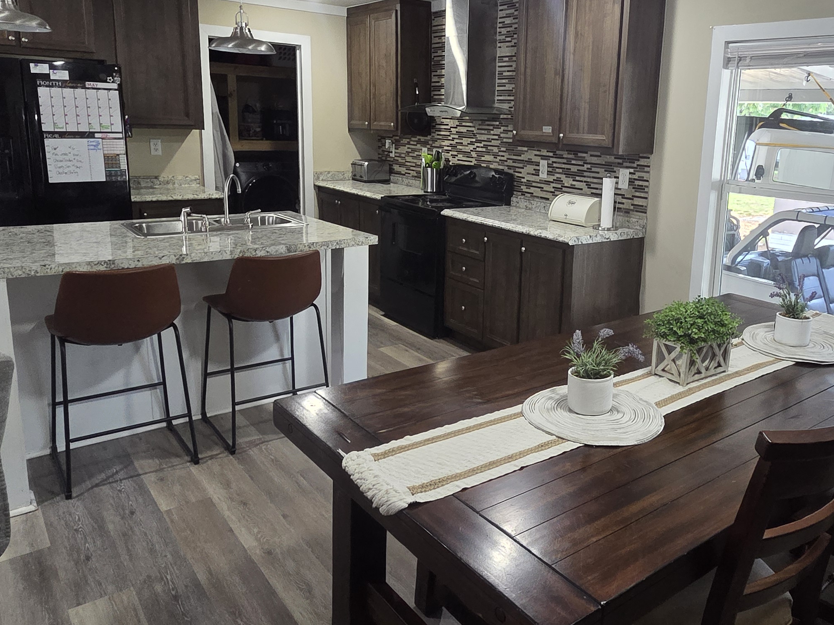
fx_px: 626
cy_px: 265
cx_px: 498
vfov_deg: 52.8
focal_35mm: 26
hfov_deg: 66.7
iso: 500
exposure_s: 1/60
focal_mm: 2.2
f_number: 2.2
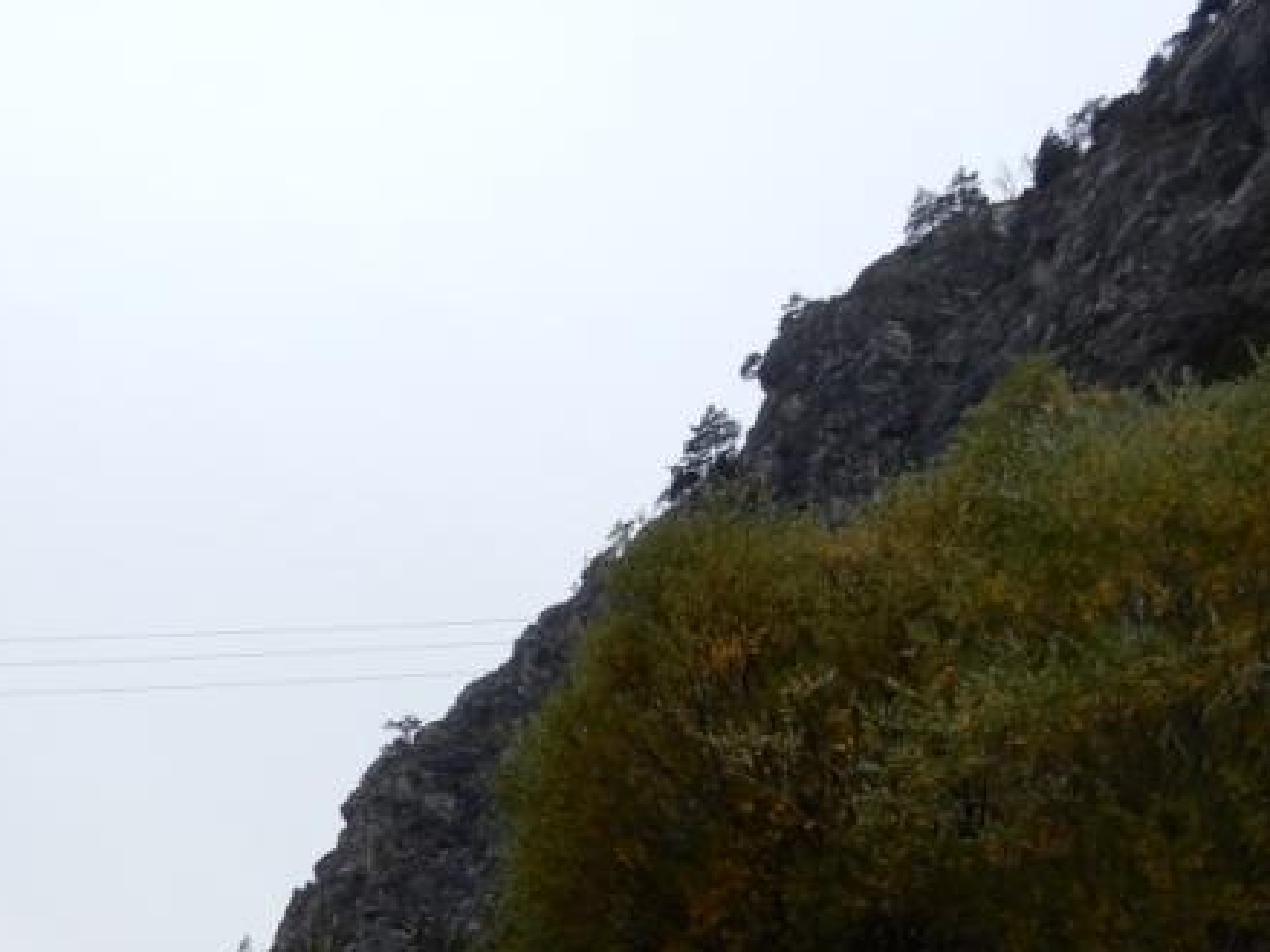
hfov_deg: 32.9
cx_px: 171
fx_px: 2054
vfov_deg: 24.0
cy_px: 1102
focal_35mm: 56
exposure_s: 1/800
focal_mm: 4.3
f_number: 3.4
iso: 80
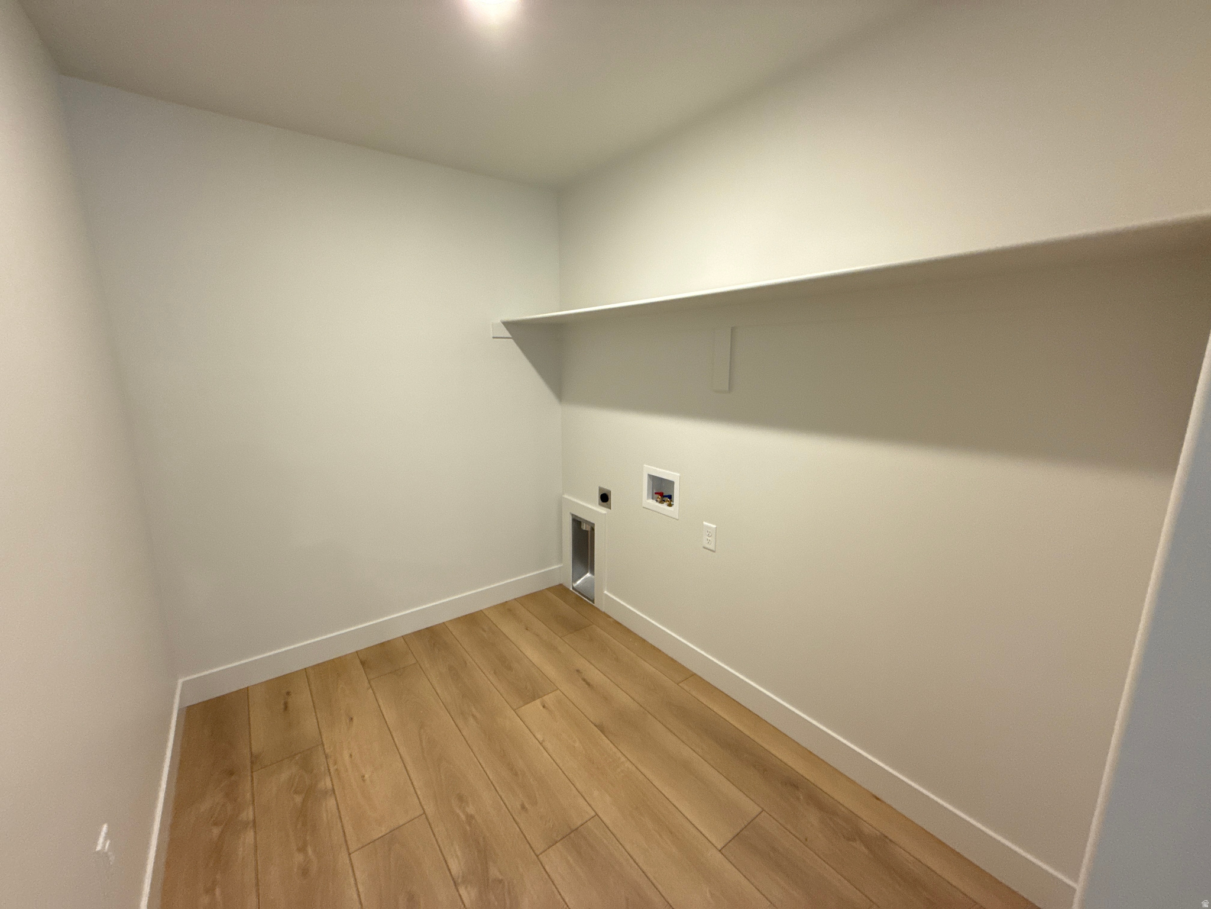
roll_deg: +0.7
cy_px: 454
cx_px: 606
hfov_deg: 102.1
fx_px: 490
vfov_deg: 85.7
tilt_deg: -9.8
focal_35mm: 14
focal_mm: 2.22
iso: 200
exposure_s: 1/60
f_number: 2.2
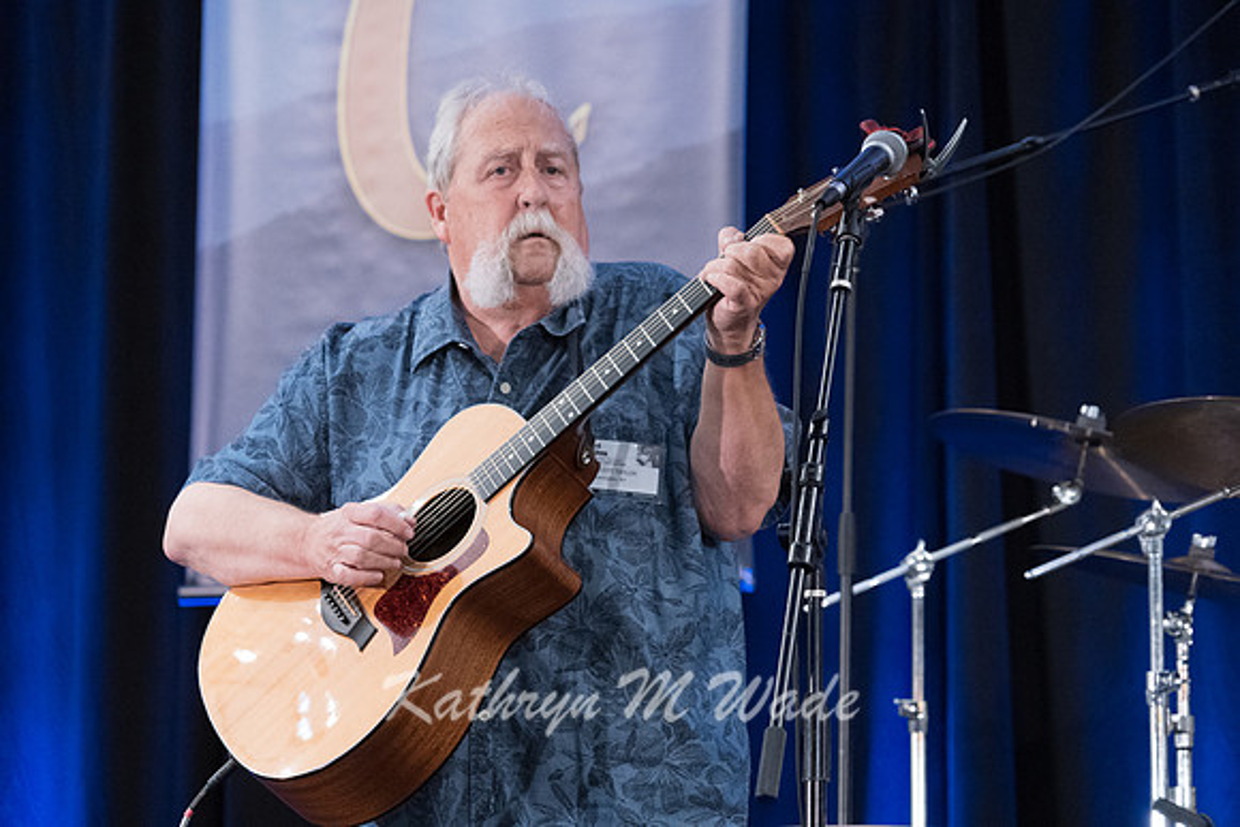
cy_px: 414
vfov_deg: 9.5
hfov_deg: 14.2
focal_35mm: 144
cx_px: 620
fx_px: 4961
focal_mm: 144
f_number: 6.3
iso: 12800
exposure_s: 1/250
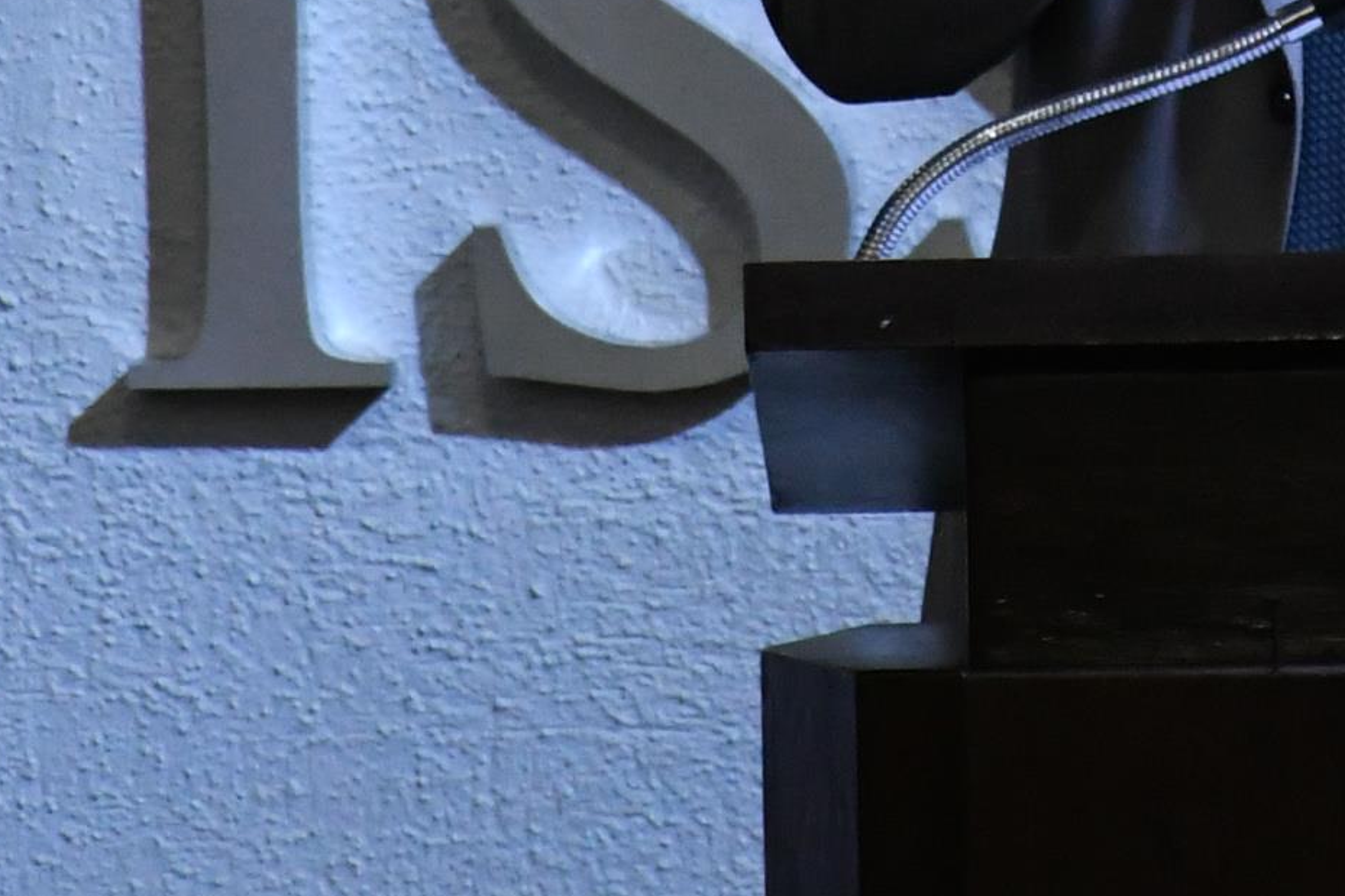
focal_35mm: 823
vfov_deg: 1.7
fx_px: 30741
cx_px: 1199
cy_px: -1039
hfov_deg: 2.5
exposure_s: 1/160
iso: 2500
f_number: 5.6
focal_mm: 122
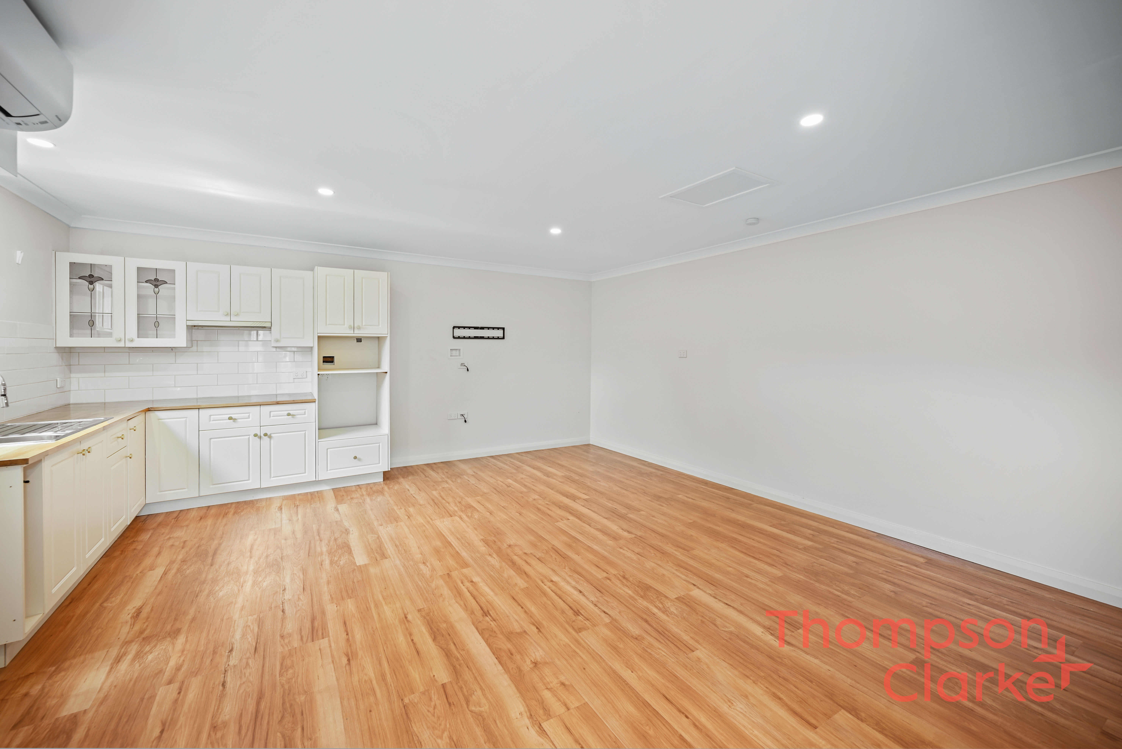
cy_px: 374
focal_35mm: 14
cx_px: 561
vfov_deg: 81.3
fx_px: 436
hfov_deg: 104.2
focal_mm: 14
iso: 100
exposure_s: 1/5
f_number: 4
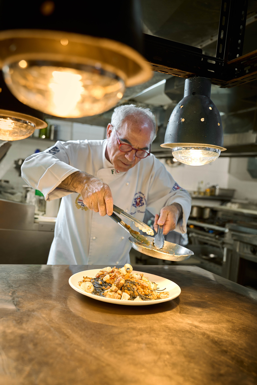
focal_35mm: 34
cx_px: 128
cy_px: 192
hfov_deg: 38.9
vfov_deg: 55.8
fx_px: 364
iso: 250
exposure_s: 1/200
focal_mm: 34
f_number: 3.5
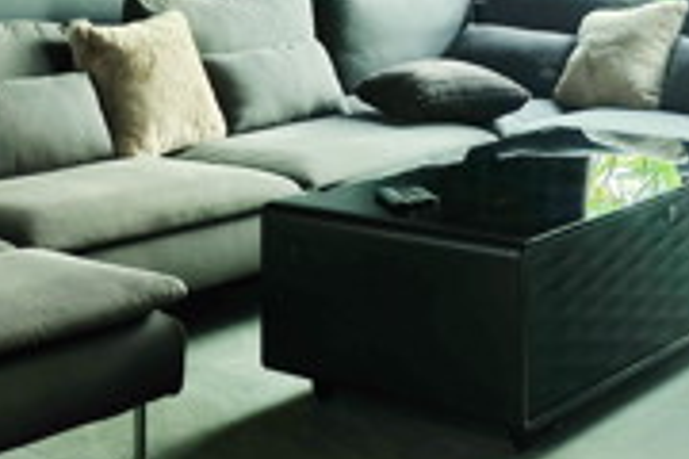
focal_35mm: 80
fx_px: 1531
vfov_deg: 15.7
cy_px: -226
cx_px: 429
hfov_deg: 25.3
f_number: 3.5
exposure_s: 1/90
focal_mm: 16
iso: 400
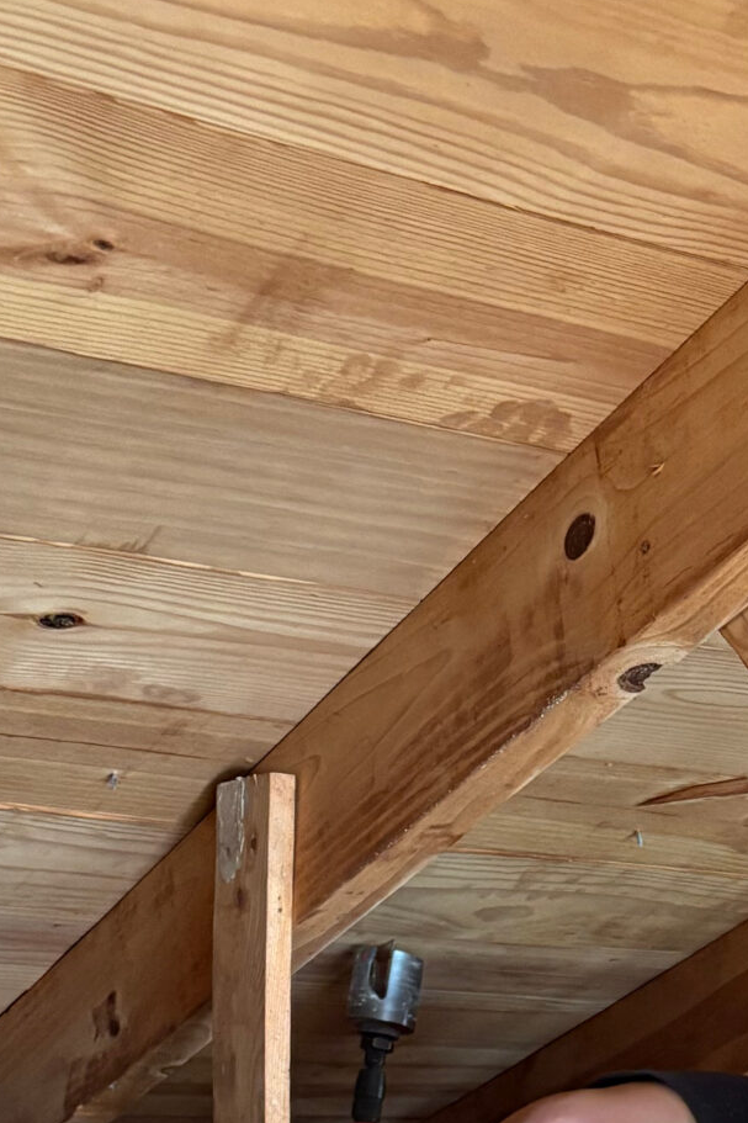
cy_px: 1227
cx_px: 723
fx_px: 2369
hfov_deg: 17.6
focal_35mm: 76
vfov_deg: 24.9
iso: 500
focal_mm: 5.96
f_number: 1.6
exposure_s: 1/60
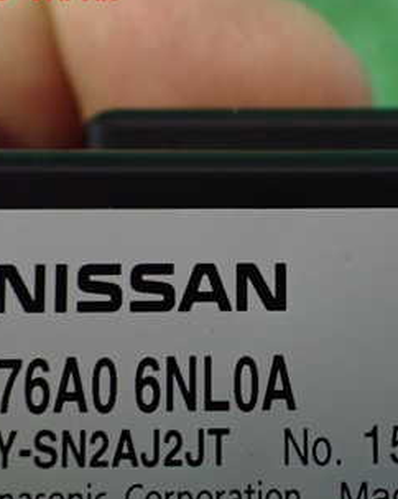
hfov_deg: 25.8
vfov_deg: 32.2
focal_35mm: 58
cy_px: 339
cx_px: 312
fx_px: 855
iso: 800
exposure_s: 1/30
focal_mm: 5.4
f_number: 2.3
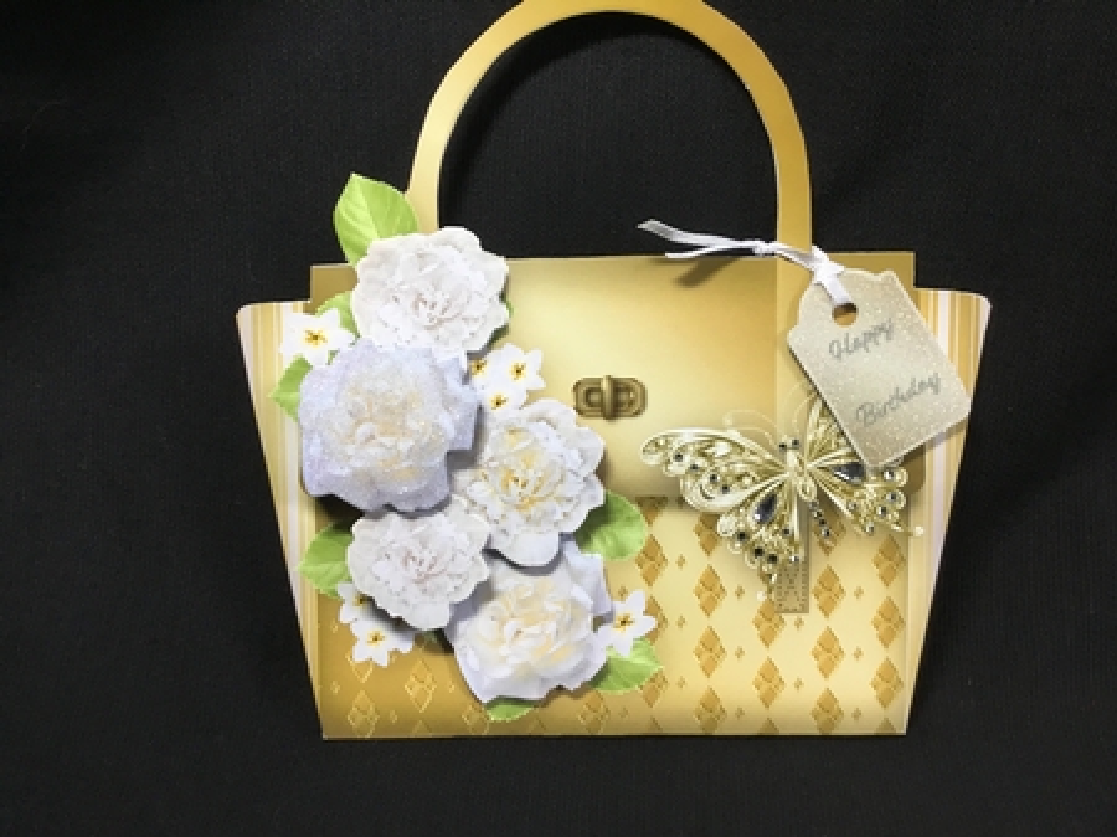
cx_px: 558
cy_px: 418
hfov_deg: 58.4
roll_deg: -0.5
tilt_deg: -36.3
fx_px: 1000
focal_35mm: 31
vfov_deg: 45.4
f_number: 2.4
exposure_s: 1/33
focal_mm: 3.3
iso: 50
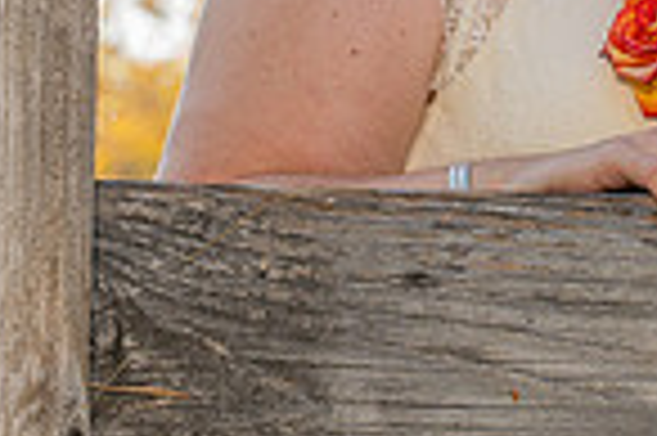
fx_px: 7383
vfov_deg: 3.4
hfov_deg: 5.0
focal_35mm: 405
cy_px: -105
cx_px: 1051
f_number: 5.6
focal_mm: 70
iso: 200
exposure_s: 1/200
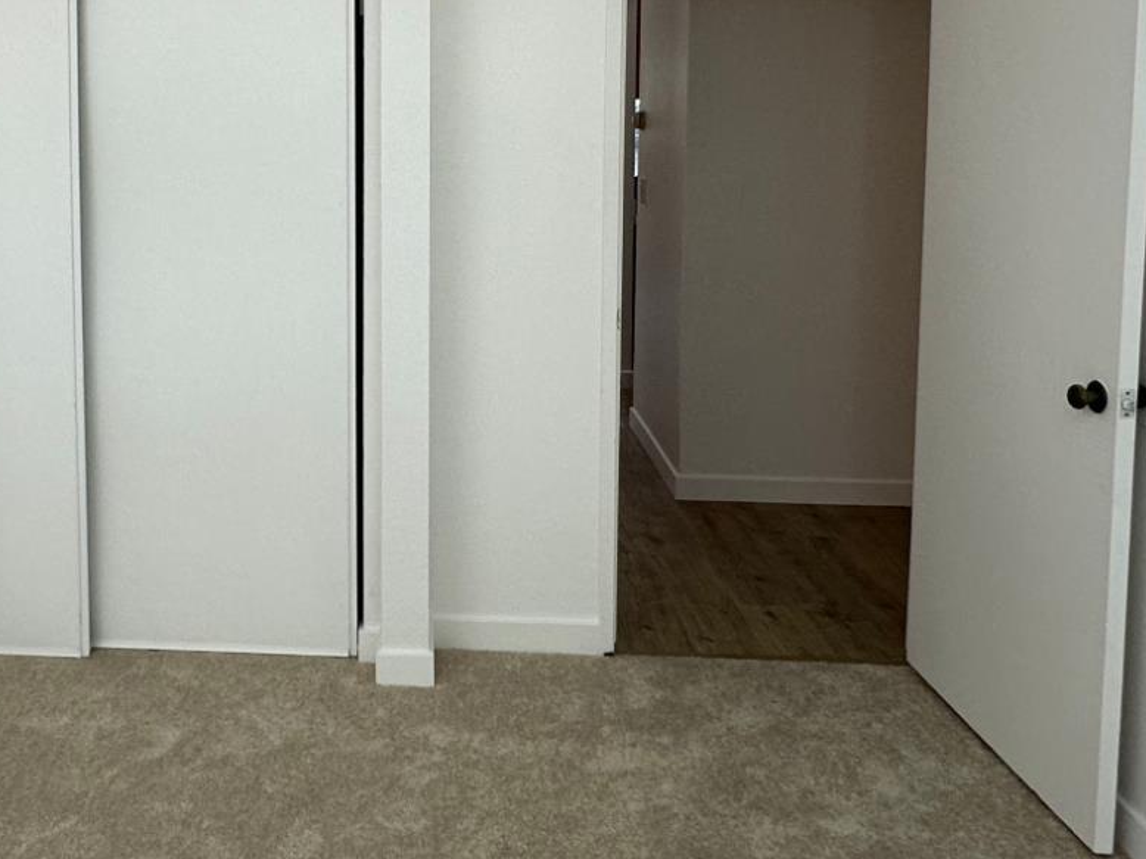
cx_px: 401
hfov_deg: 64.0
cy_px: 226
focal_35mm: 27
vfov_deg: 49.5
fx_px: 894
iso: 160
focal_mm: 2.22
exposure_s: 1/120
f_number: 2.2
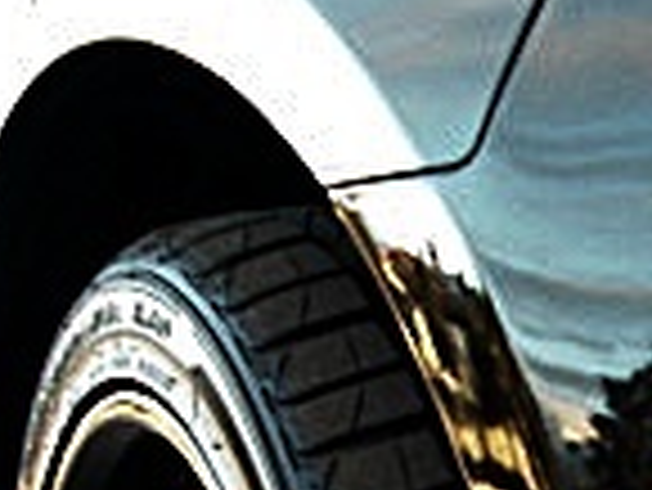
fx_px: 2997
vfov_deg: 9.1
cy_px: 773
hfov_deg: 12.1
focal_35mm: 159
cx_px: 800
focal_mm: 6.3
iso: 200
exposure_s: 1/60
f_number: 2.8
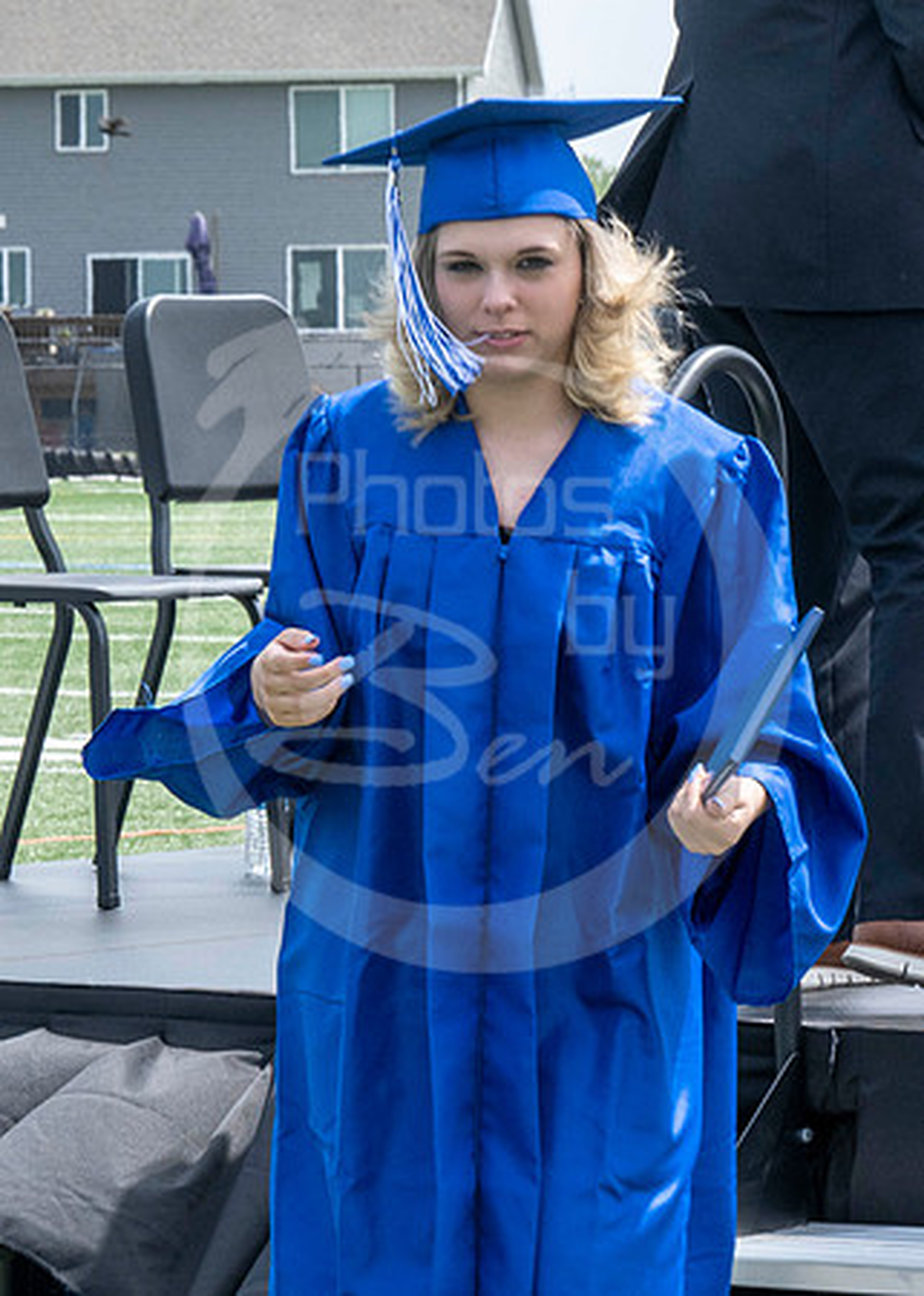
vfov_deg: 9.3
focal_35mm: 216
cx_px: 10
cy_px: 520
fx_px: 7940
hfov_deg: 6.6
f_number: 13
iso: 200
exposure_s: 1/250
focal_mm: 70
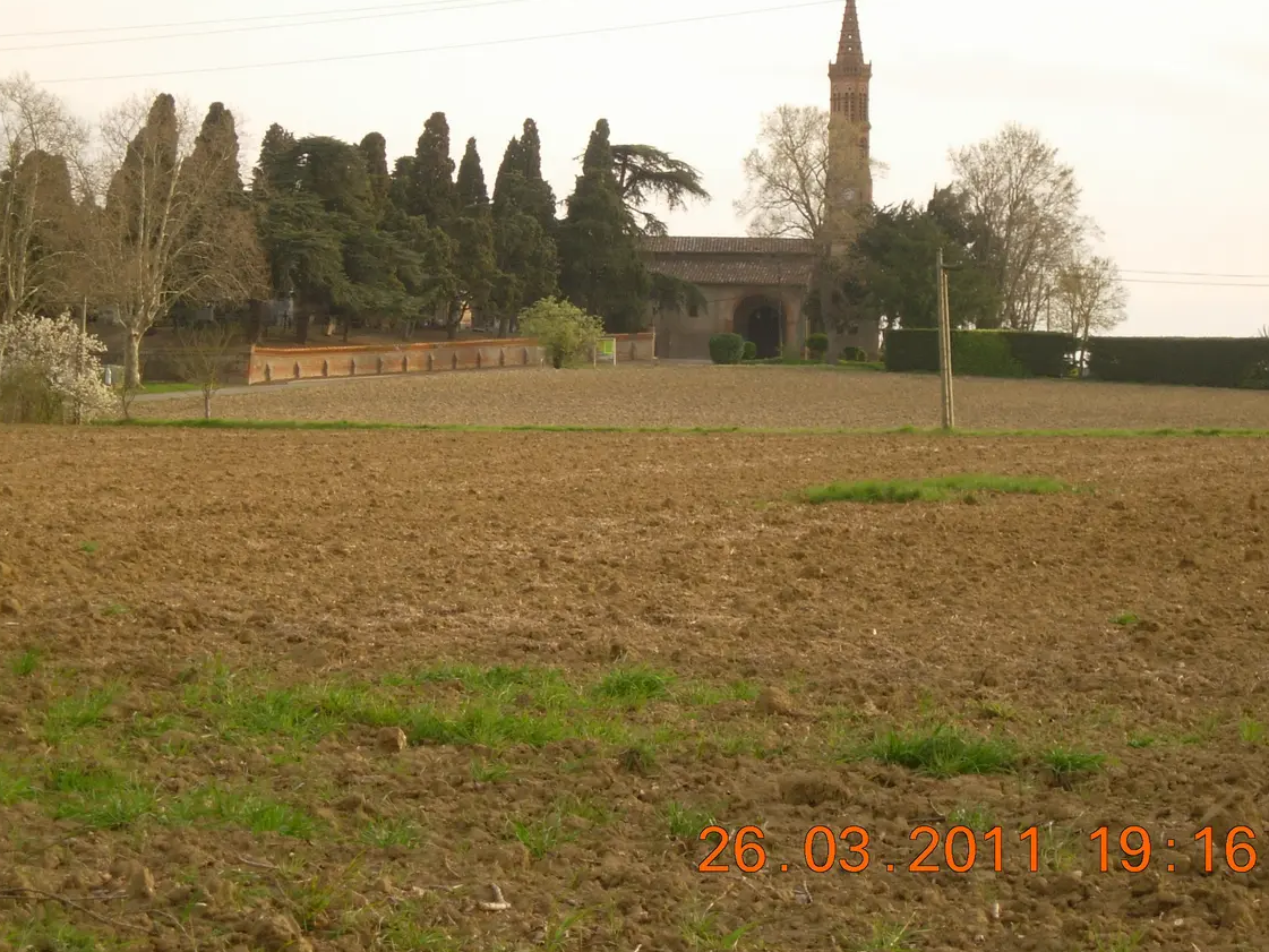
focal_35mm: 129
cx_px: 592
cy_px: 423
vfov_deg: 11.5
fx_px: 4730
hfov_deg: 15.3
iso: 79
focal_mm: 23.4
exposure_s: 1/181
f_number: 4.9
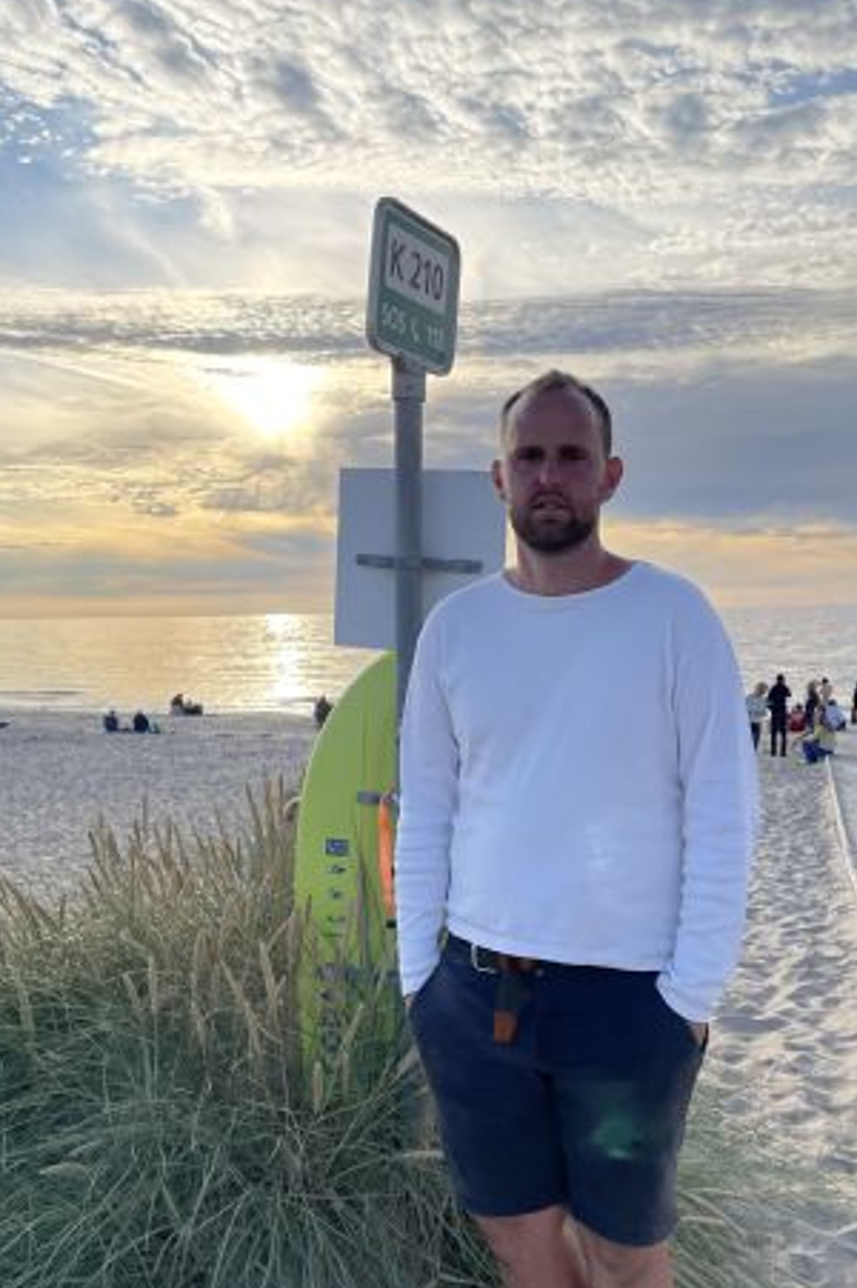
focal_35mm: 36
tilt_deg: -7.7
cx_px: 451
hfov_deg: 36.8
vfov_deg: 52.8
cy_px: 768
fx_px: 1287
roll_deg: +2.2
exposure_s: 1/2257
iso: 32
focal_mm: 4.2
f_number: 1.6
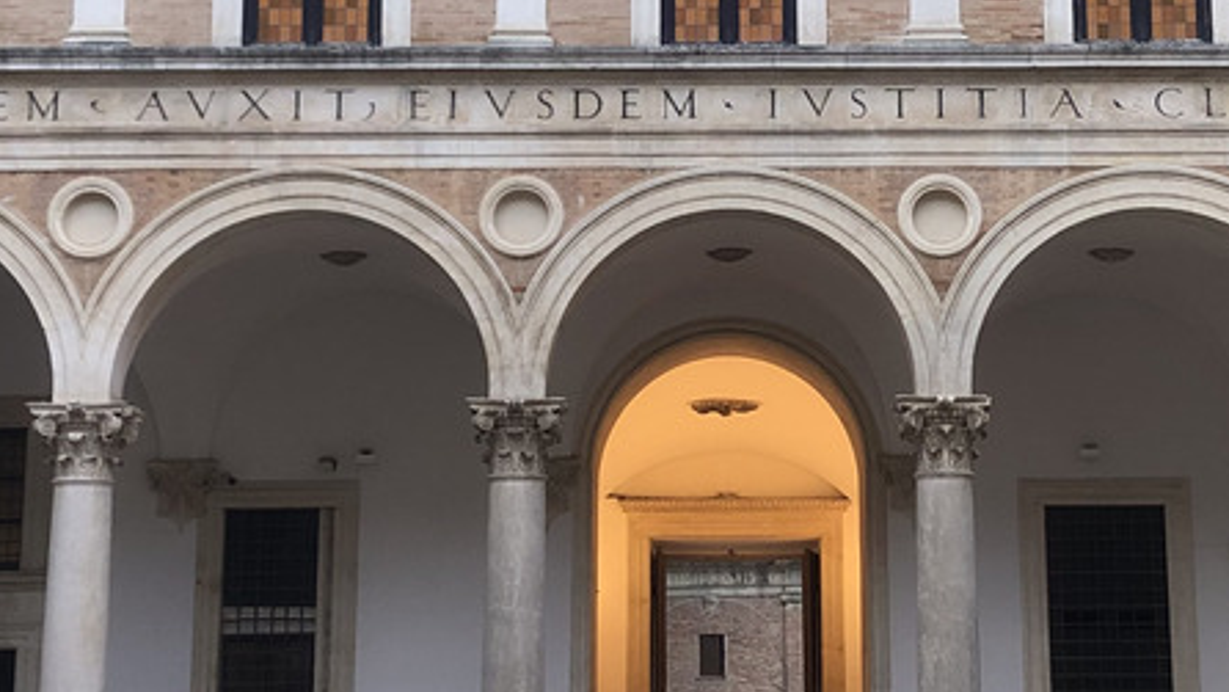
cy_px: 171
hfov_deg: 25.8
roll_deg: +1.0
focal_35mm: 82
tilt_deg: +12.3
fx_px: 2673
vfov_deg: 14.7
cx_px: 741
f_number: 1.8
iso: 20
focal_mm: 4
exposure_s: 1/40
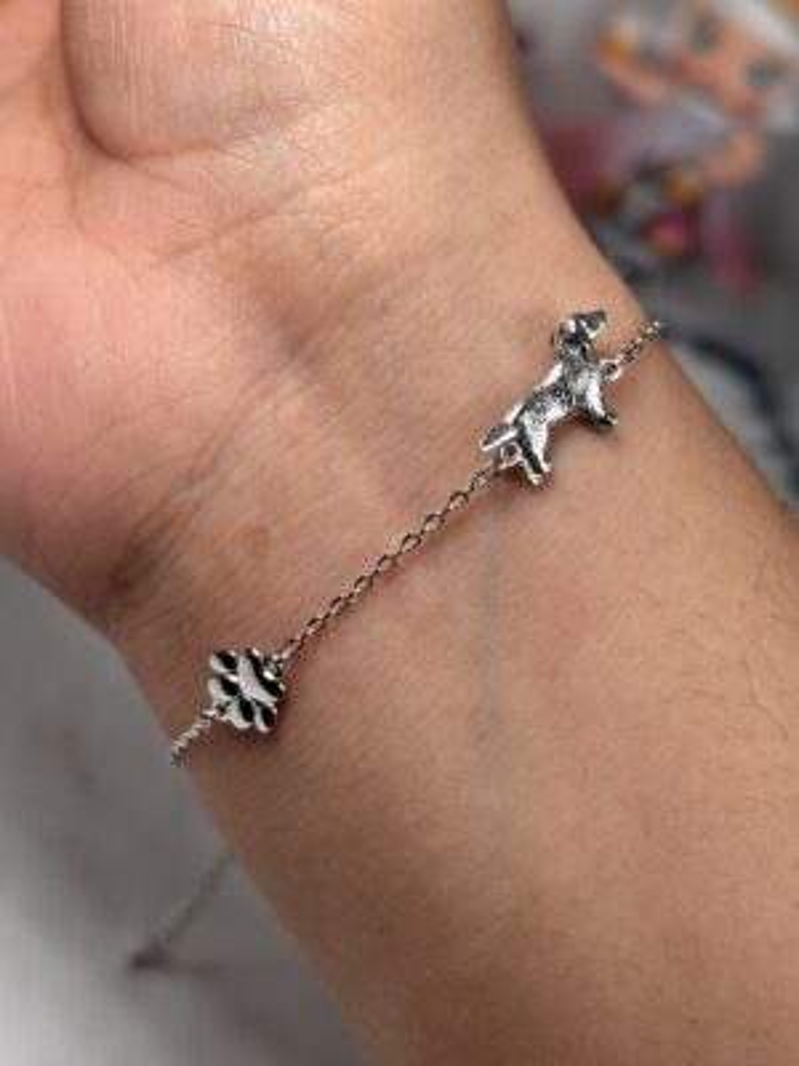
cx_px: 400
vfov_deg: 36.8
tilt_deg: -35.2
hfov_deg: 28.0
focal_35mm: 52
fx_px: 1600
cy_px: 533
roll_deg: -31.3
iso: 32
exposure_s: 1/240
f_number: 1.6
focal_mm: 5.96
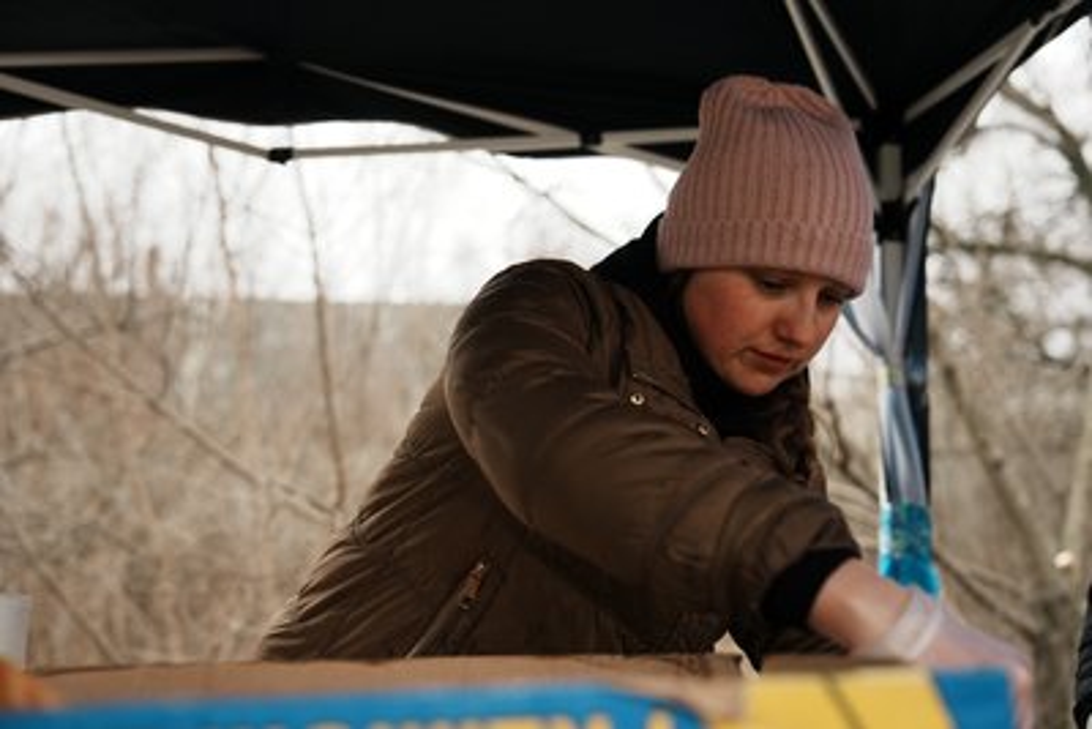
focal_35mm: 42
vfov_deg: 31.9
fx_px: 1274
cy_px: 364
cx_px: 546
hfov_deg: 46.4
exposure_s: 1/125
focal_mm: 42
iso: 400
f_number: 2.8
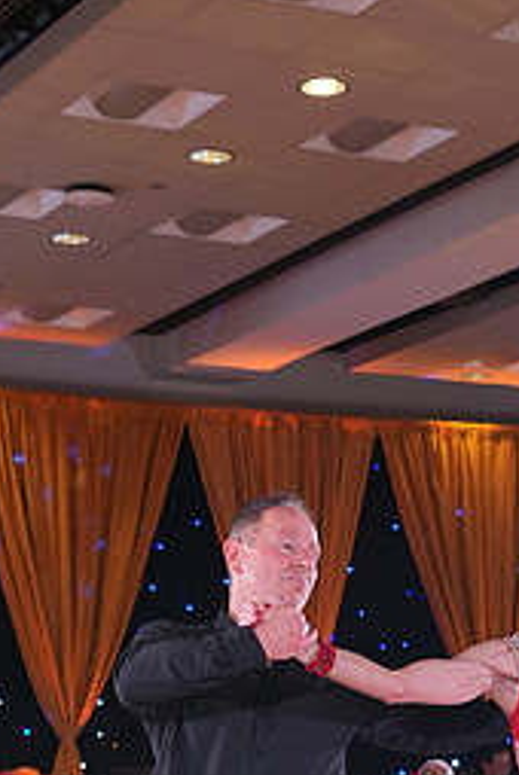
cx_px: 456
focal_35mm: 114
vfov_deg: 17.3
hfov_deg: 12.0
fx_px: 2458
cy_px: 879
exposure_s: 1/400
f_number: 4
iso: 2000
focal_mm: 50
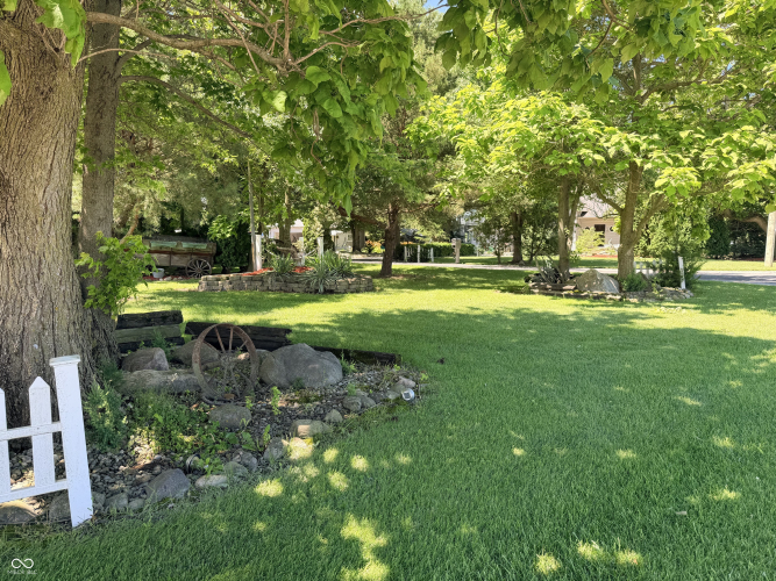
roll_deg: +0.0
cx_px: 388
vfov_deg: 56.8
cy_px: 290
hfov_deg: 71.6
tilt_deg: -4.7
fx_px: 538
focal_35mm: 24
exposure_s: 1/459
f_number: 1.78
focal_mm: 6.76
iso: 80
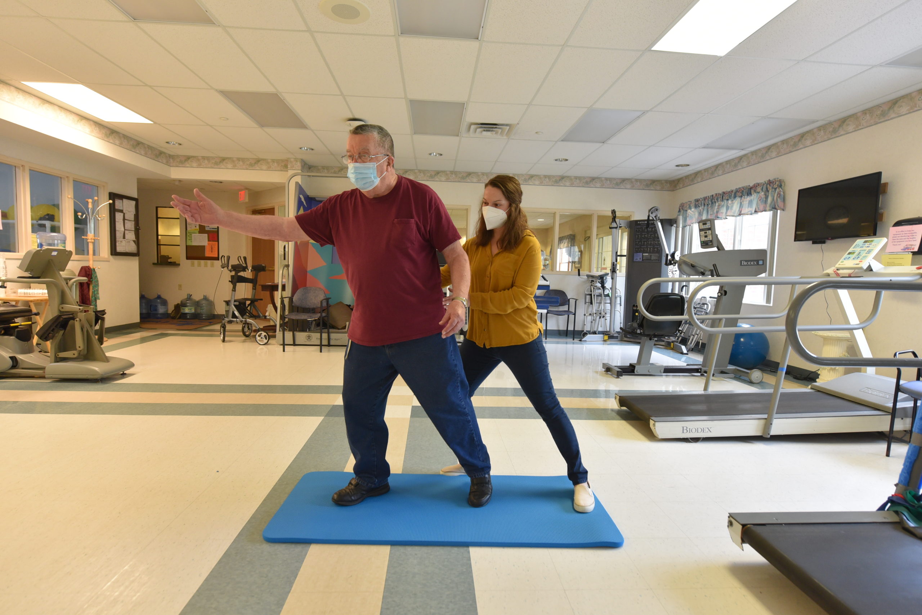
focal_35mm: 18
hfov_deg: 90.0
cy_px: 308
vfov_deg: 67.4
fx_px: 461
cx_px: 461
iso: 1600
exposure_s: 1/100
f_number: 5
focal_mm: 18
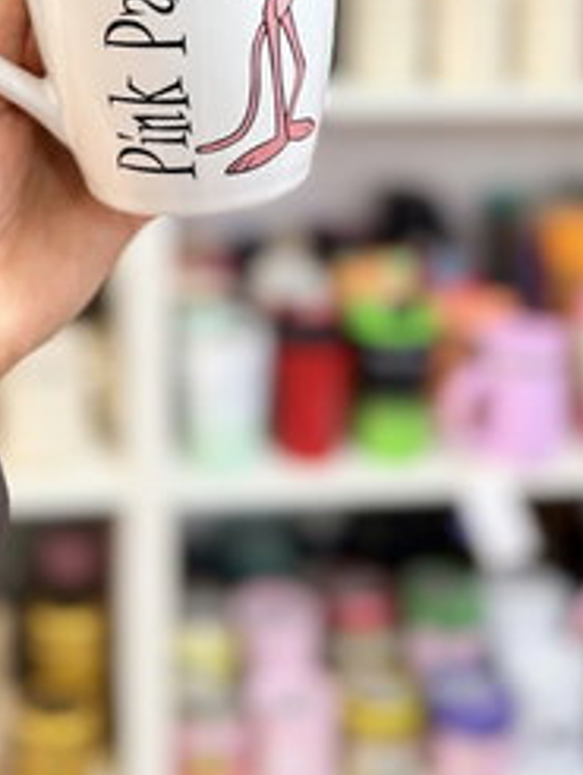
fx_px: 1166
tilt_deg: -3.1
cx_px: 117
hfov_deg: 27.5
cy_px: -39
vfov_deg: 33.0
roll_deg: +0.4
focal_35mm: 52
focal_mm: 6.76
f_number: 1.78
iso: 250
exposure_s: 1/50
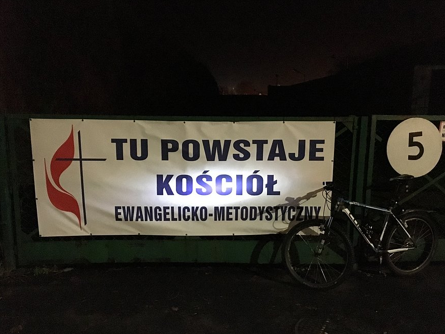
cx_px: 229
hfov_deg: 59.9
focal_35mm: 30
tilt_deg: -8.7
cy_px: 170
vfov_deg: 46.8
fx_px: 386
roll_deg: -1.2
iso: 2000
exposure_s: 1/17
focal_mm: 4.15
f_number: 2.2
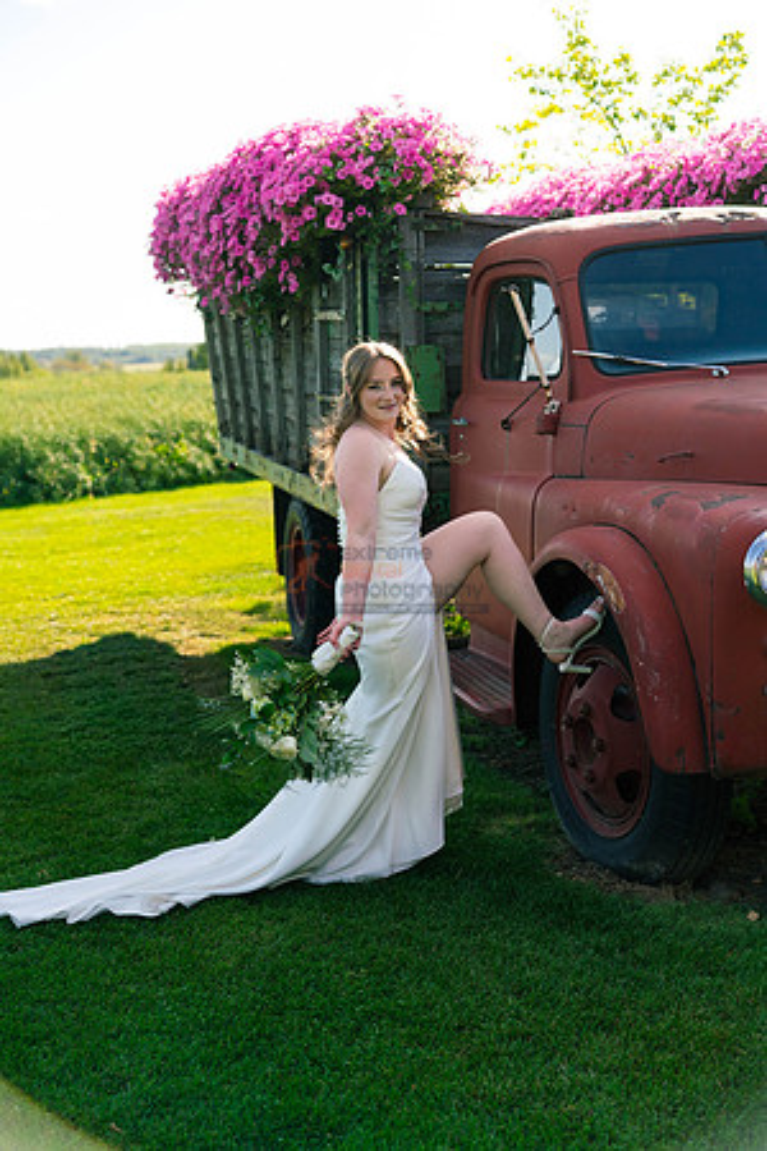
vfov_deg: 43.6
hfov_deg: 29.9
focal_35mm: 45
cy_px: 576
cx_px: 384
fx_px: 1438
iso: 400
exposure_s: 1/2500
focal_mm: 45
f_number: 2.8
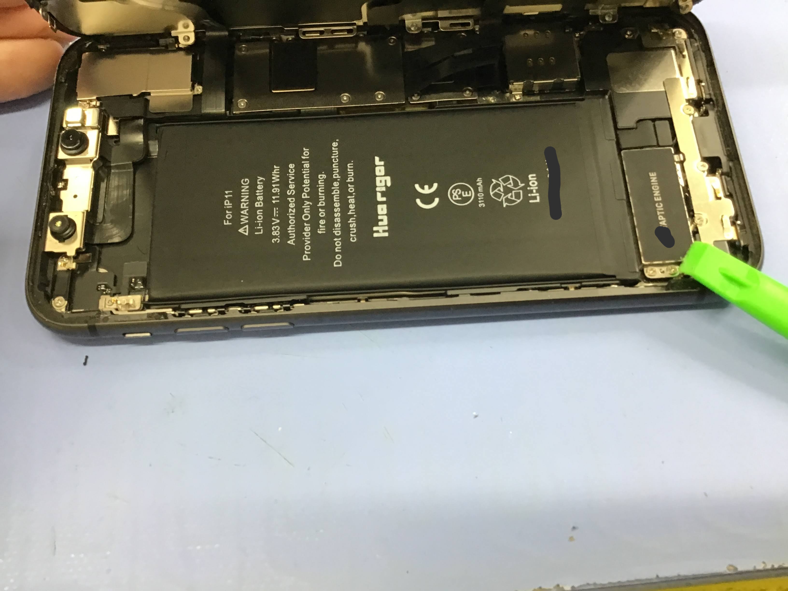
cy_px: 296
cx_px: 394
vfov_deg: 45.4
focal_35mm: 31
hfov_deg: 58.4
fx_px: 706
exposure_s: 1/30
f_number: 2.4
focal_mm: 3.3
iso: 50
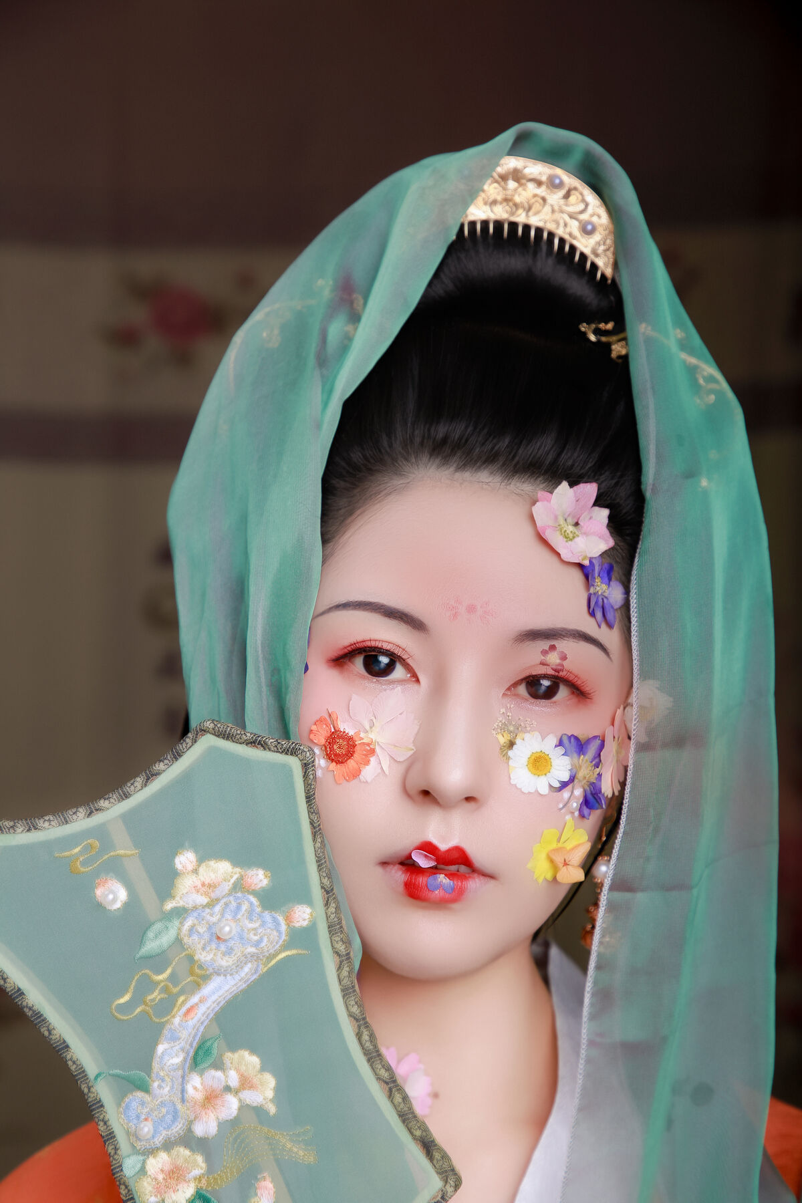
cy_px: 602
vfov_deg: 25.7
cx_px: 401
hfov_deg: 17.3
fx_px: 2640
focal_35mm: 79
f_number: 6.3
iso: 100
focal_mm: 80
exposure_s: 1/160
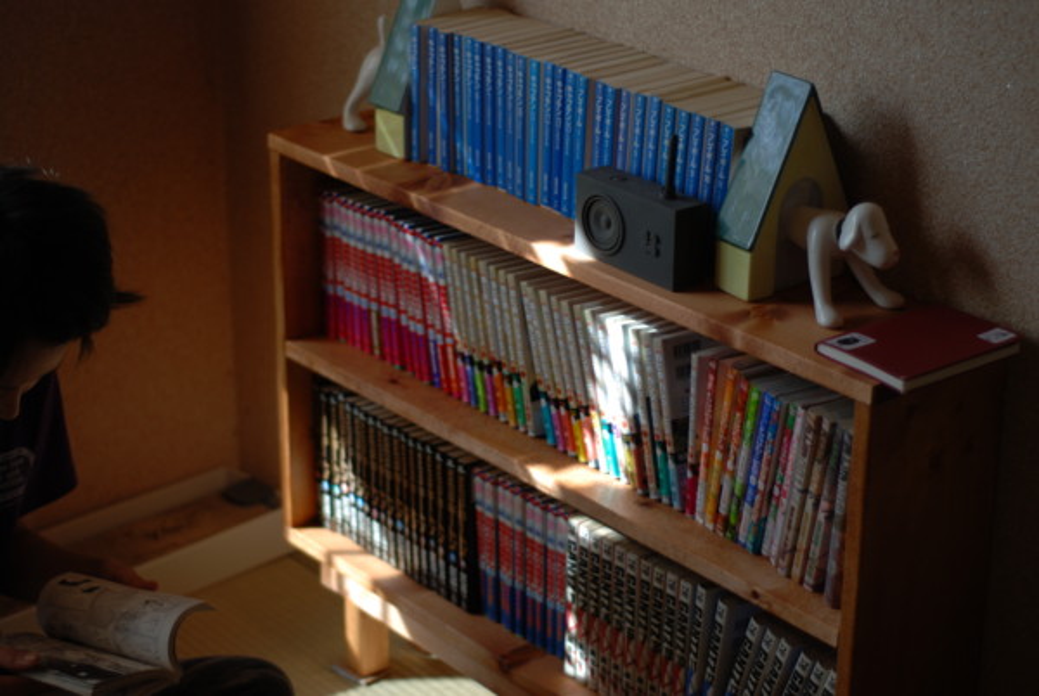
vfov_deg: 18.2
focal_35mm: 75
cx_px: 520
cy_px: 348
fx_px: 2168
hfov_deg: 27.0
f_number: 1.8
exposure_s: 1/500
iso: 100
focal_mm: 50
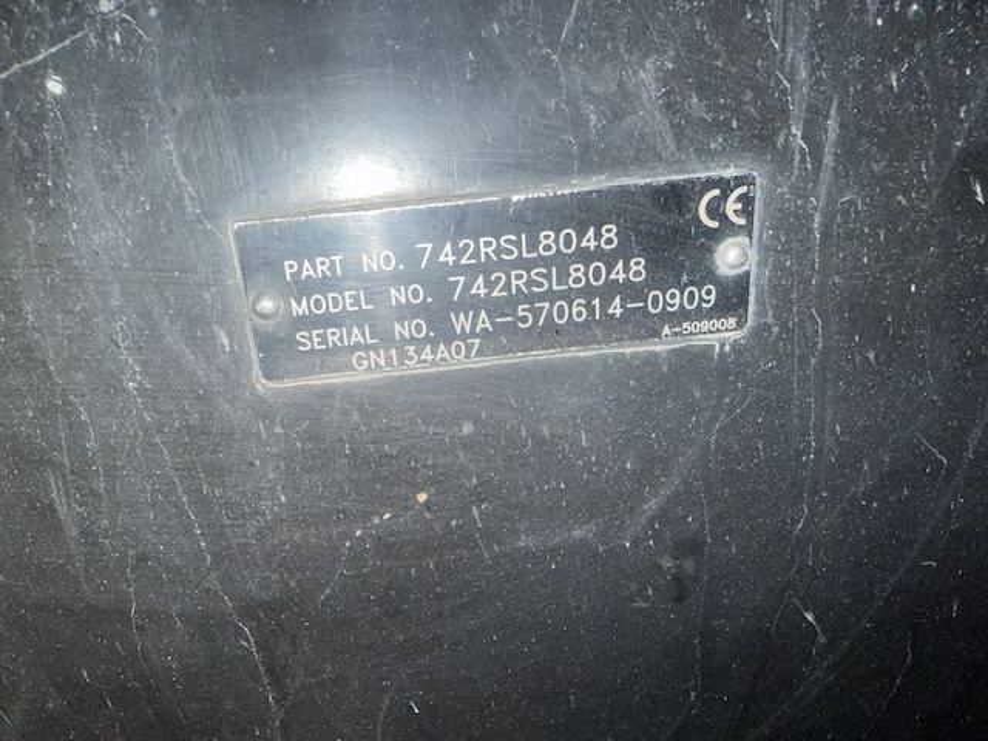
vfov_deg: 56.8
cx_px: 494
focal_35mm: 24
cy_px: 370
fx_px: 685
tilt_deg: -46.8
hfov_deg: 71.6
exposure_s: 1/121
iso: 80
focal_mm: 2.22
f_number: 2.2
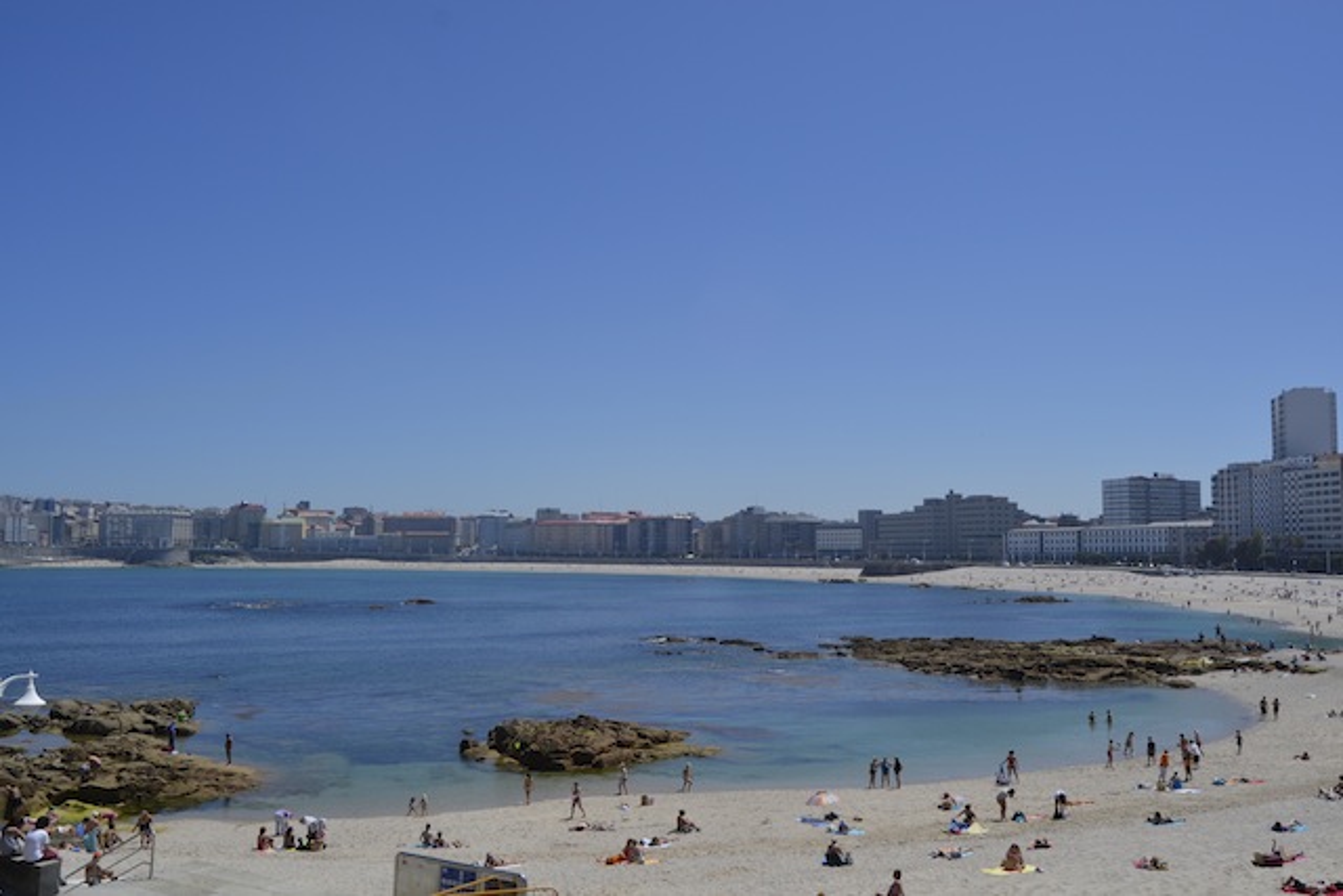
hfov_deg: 61.9
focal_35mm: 30
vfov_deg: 43.6
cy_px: 448
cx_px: 672
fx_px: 1119
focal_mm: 20
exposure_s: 1/400
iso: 100
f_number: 10
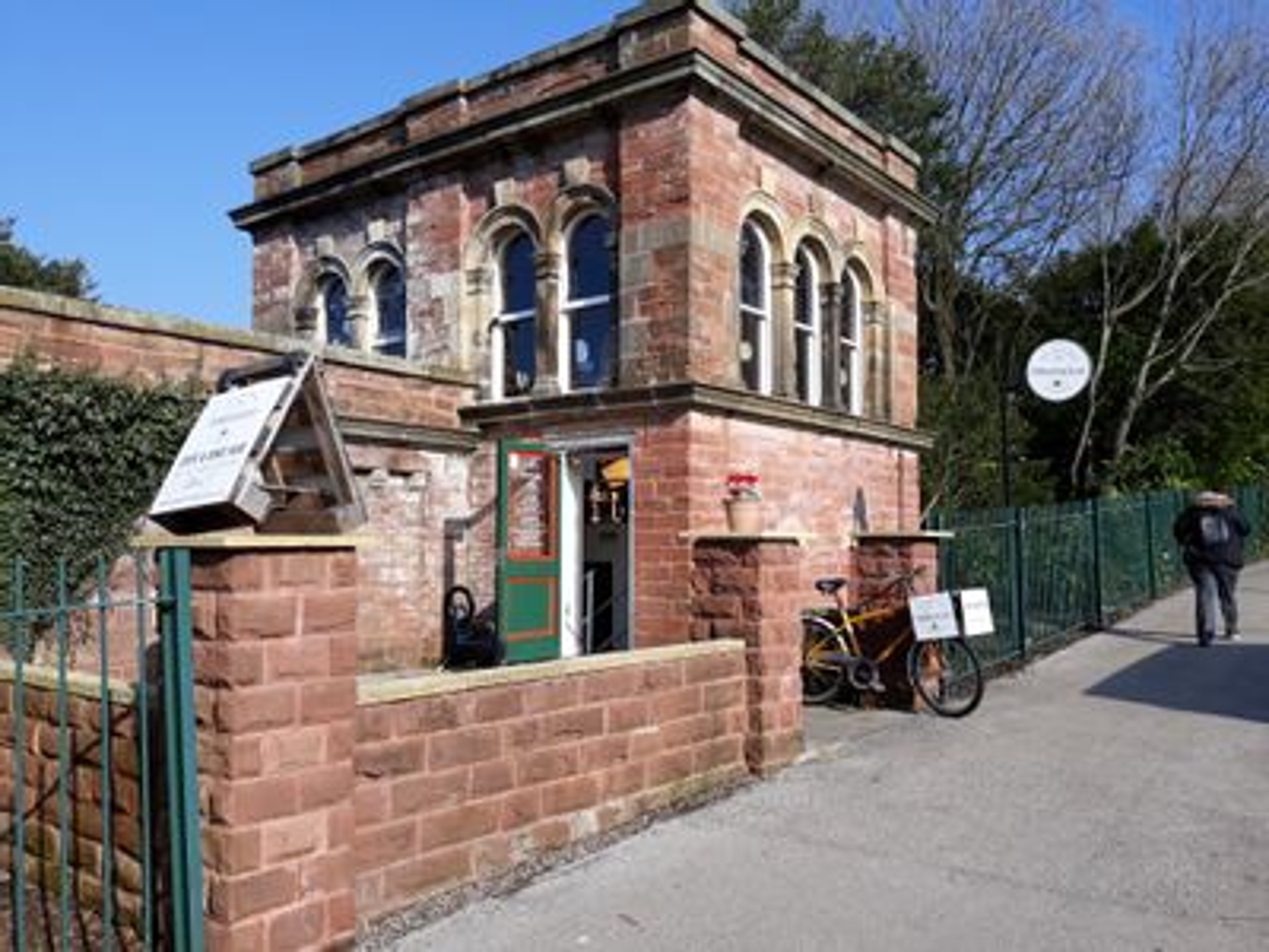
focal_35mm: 27
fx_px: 990
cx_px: 634
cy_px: 476
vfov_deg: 51.4
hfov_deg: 65.3
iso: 40
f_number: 1.7
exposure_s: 1/1238
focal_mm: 3.71
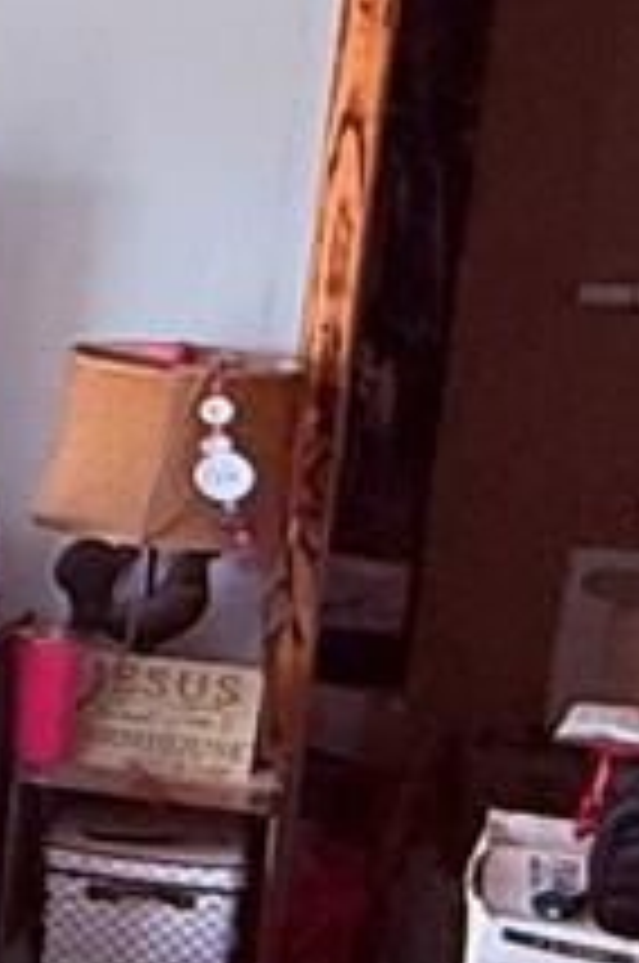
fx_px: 2911
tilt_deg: -10.0
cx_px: -1364
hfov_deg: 9.4
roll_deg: -1.0
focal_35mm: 109
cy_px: 603
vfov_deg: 18.8
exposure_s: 1/99
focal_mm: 2.22
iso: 250
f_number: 2.2
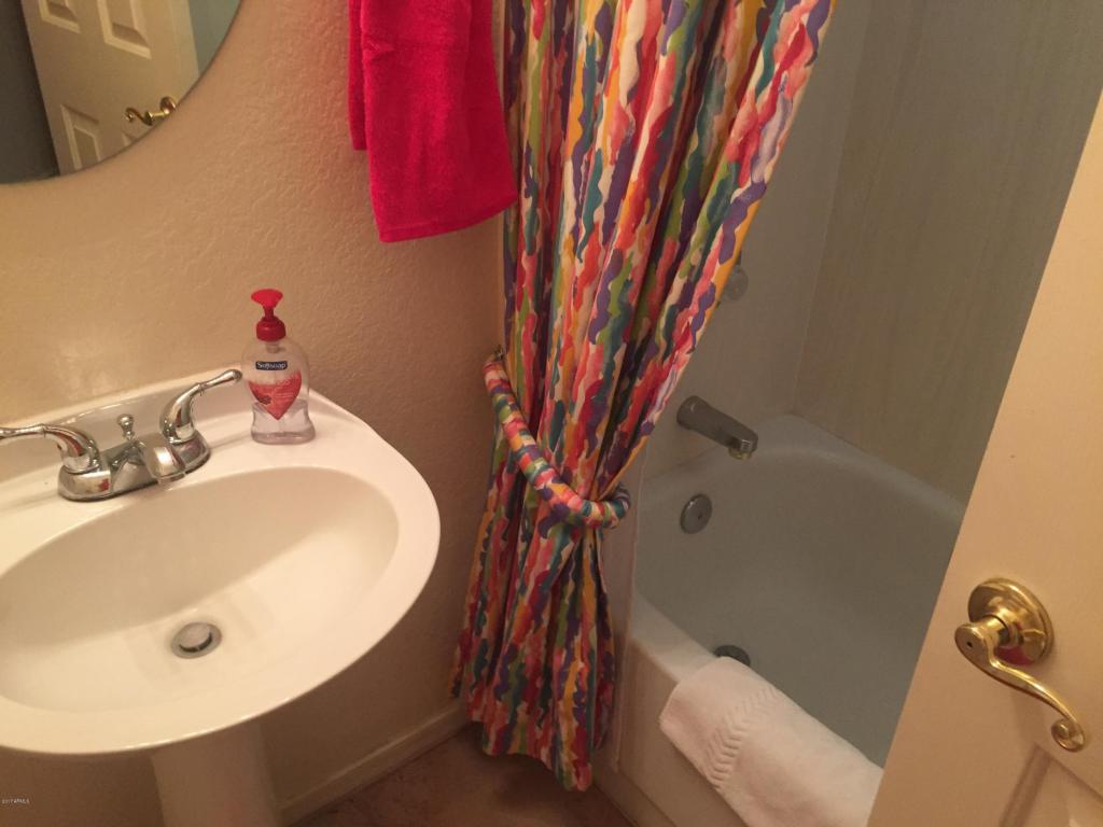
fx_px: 924
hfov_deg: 61.7
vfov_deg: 48.2
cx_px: 552
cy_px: 414
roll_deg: -1.1
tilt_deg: -33.0
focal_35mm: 29
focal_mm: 4.15
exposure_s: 1/30
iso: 160
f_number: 2.2
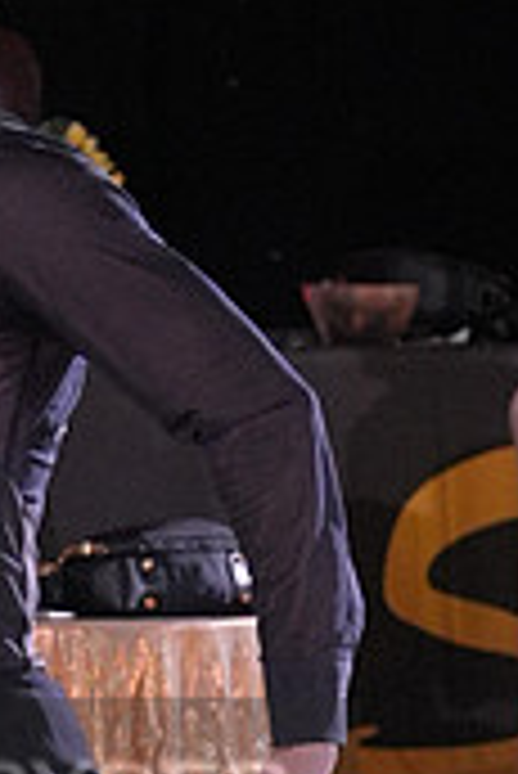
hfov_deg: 2.1
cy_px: 850
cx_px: -259
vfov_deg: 3.2
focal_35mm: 640
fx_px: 13785
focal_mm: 127
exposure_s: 1/400
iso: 2000
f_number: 4
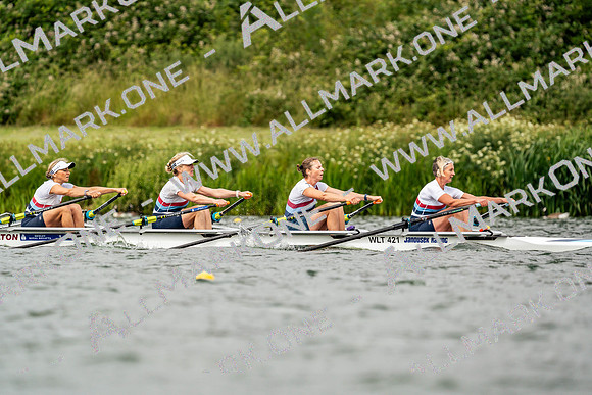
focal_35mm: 422
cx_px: 296
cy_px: 198
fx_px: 6941
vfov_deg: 3.3
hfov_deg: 4.9
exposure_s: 1/2000
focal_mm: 422
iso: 500
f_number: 6.3
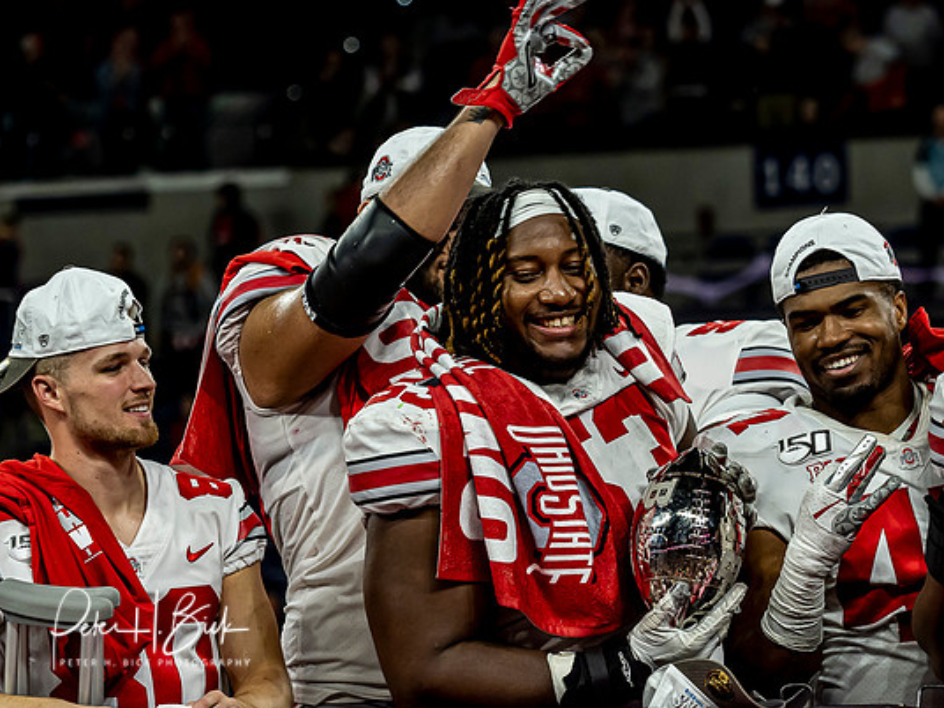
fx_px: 9136
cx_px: 604
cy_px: 426
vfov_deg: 4.4
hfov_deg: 5.9
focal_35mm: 335
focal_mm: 106
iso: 500
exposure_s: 1/320
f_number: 3.5
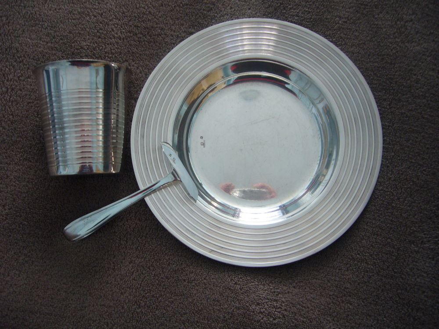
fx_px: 444
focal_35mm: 35
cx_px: 220
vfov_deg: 40.7
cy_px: 164
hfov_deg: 52.6
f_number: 2.8
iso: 100
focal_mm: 5.8
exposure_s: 1/20
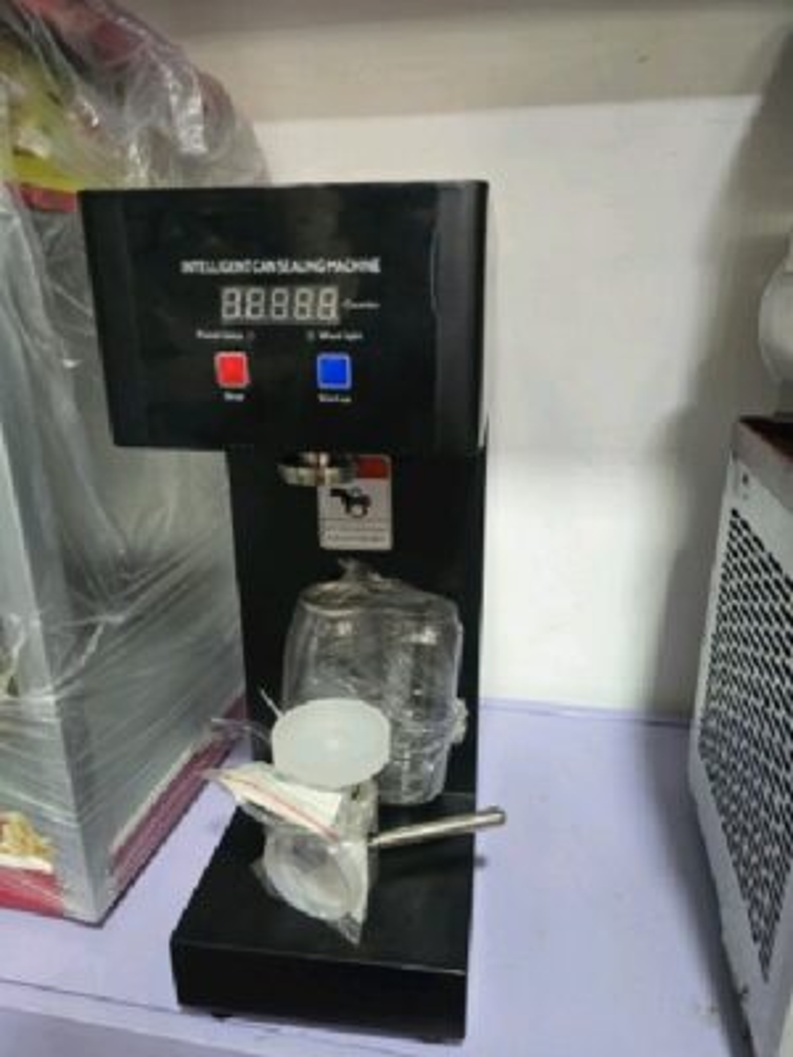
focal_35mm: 23
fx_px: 703
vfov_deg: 73.9
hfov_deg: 58.9
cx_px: 396
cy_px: 528
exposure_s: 1/101
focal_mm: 6.3
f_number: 1.7
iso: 1250
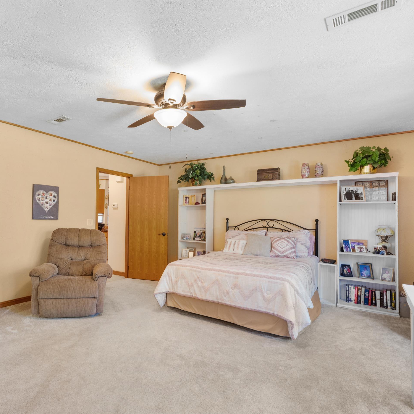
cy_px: 213
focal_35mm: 20
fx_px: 271
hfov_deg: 73.5
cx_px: 154
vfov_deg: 74.8
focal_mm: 10
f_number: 7.1
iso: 500
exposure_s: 1/2
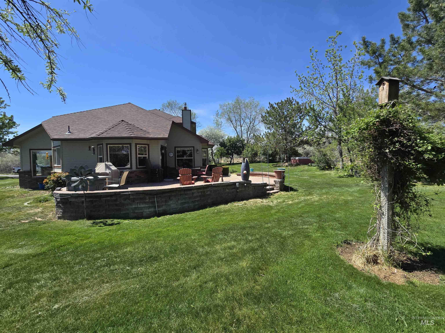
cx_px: 222
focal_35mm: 13
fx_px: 167
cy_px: 166
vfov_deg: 89.9
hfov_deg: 106.2
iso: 50
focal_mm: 2.2
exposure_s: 1/1728
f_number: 2.2
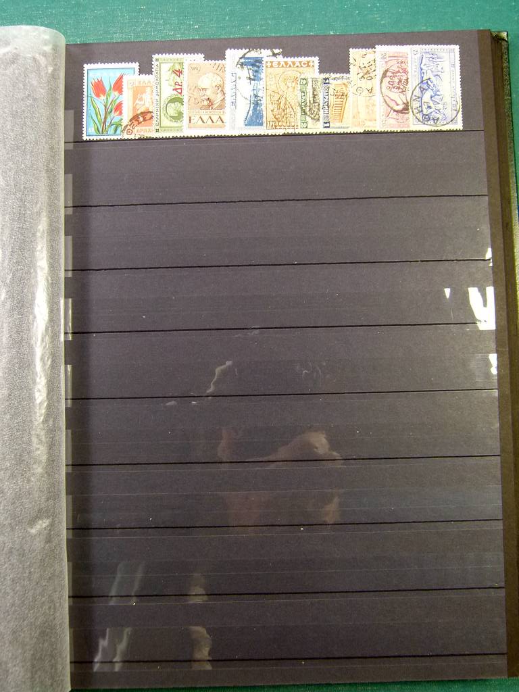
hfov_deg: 44.2
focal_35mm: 32
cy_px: 346
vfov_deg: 56.8
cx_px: 260
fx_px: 640
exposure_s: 1/60
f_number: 3
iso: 250
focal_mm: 5.8
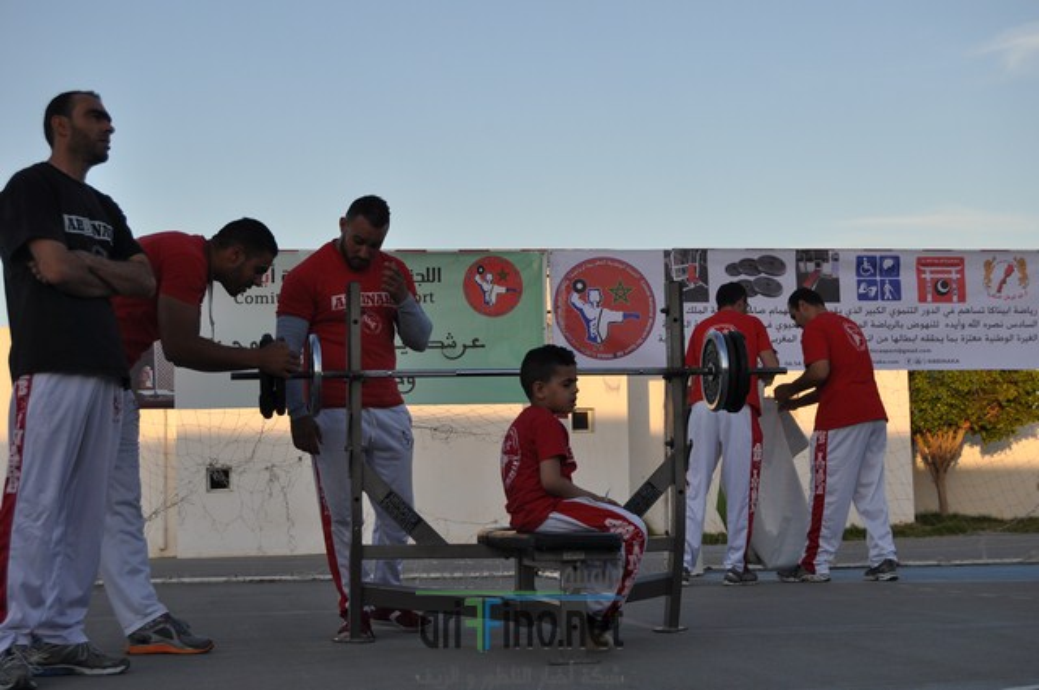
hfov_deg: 31.9
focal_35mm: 63
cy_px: 345
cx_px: 520
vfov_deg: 21.5
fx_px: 1816
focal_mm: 42
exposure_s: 1/250
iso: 200
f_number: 8
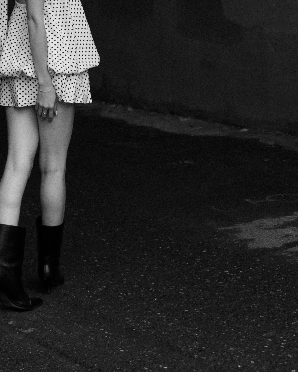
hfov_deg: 11.3
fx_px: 1489
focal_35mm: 135
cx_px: 17
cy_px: -113
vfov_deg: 13.7
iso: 200
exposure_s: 1/160
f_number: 2.5
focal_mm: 35
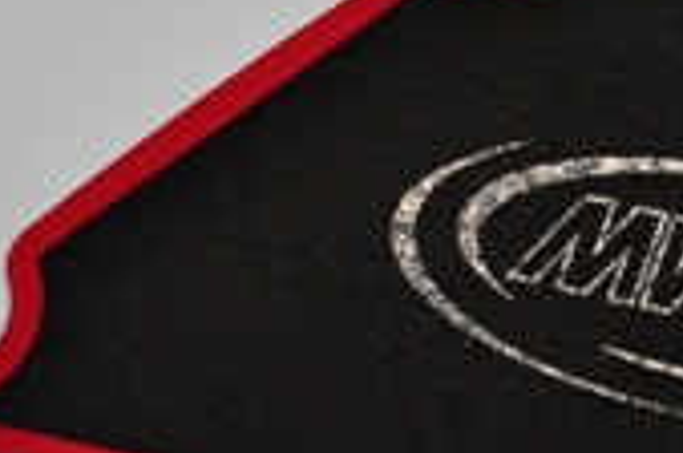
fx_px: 8086
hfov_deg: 4.8
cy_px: 293
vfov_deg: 3.2
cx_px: 685
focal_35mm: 427
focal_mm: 112
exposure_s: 1/125
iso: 1250
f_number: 9
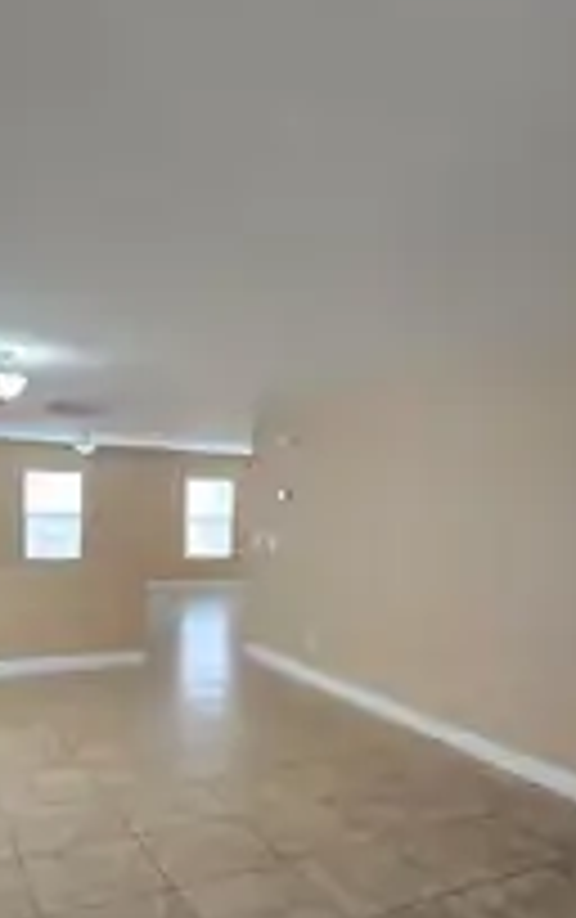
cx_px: 279
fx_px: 676
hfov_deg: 46.1
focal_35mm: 27
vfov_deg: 67.7
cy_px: 549
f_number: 2.2
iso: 100
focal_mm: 2.2
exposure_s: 1/60
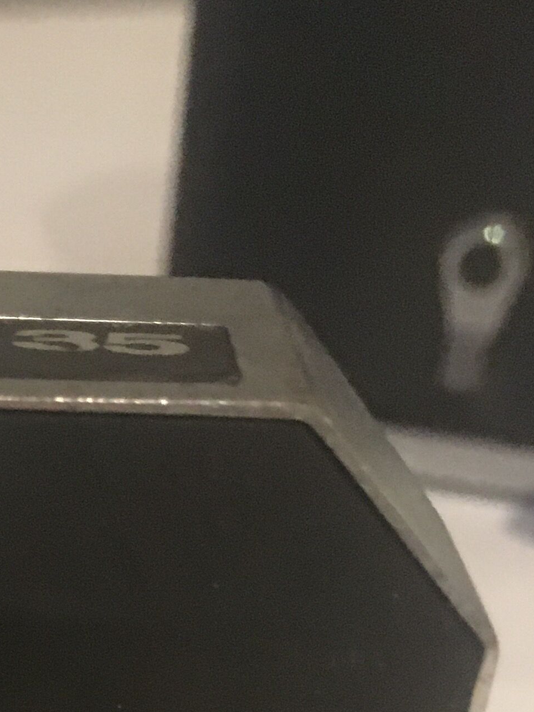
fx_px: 1871
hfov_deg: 15.1
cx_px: -265
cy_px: 1098
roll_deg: +0.4
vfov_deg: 18.7
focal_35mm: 91
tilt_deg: -39.0
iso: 200
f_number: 2.2
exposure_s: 1/17
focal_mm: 4.15
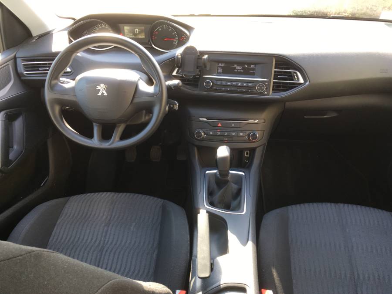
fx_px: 328
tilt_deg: -34.6
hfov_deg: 61.7
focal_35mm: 29
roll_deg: -2.7
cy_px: 147
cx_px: 196
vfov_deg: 48.2
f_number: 2.2
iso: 25
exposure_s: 1/50
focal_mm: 4.15
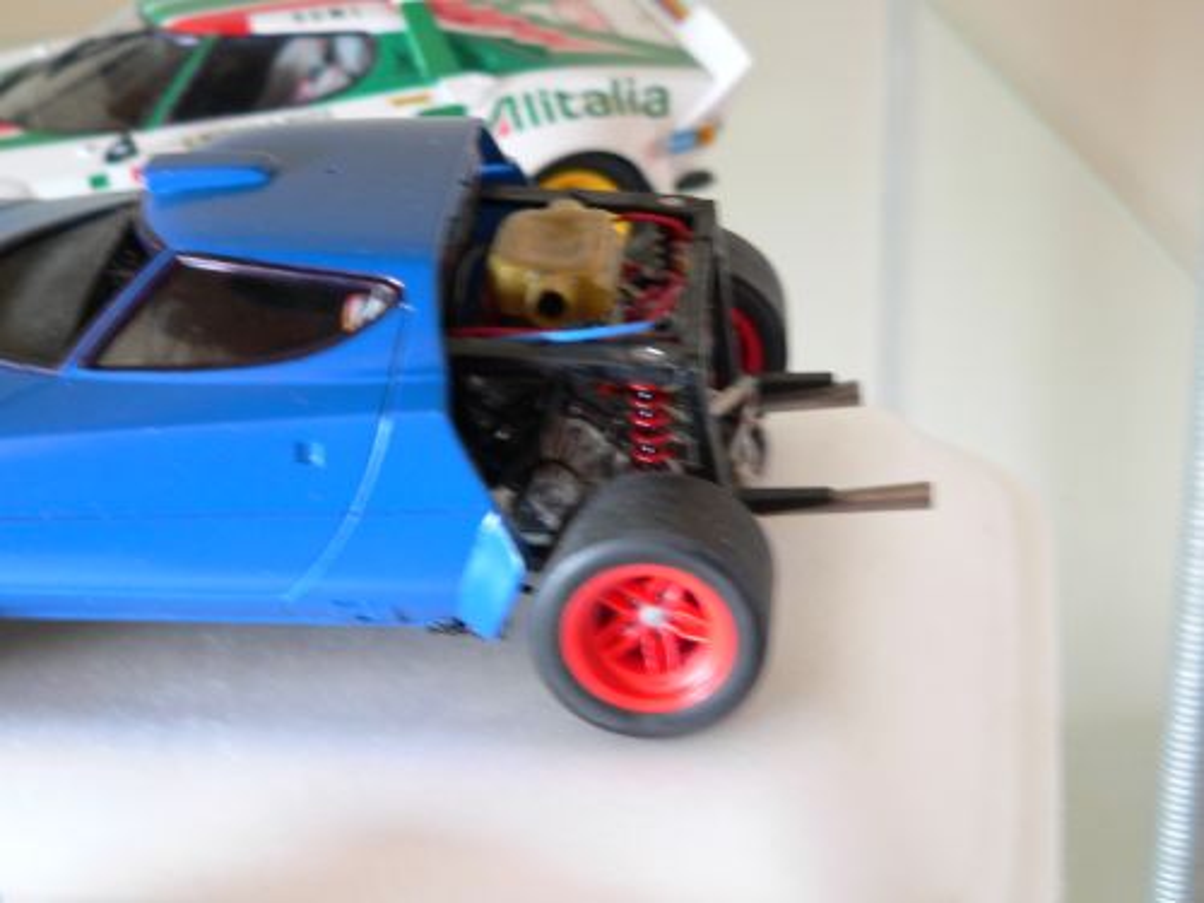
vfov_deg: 18.4
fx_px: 2783
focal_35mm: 80
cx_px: 602
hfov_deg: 24.4
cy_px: 452
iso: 200
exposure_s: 1/4
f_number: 2.8
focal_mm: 13.3
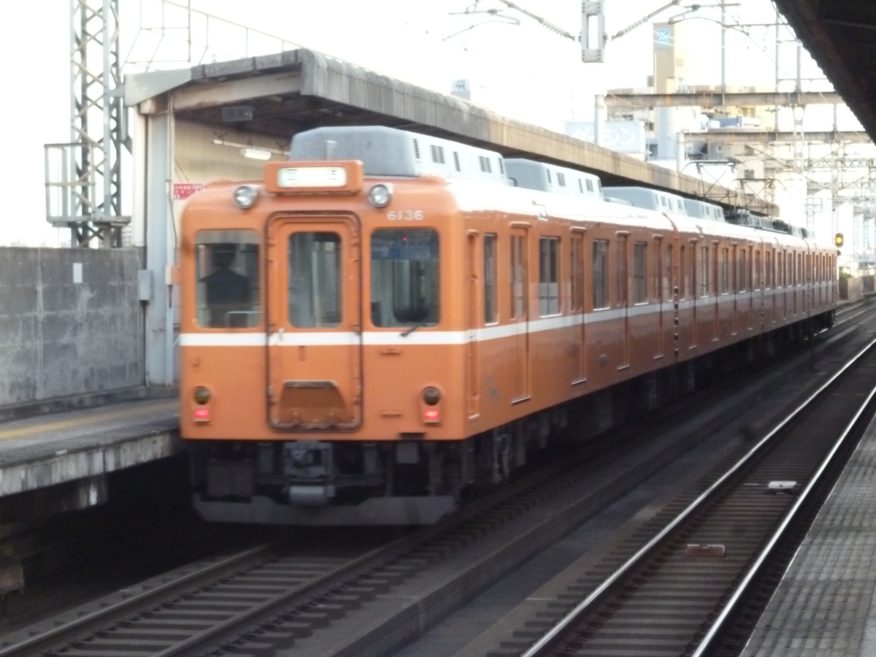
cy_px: 328
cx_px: 438
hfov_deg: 17.6
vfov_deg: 13.2
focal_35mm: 112
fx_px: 2834
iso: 800
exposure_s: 1/80
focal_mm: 20
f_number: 6.5
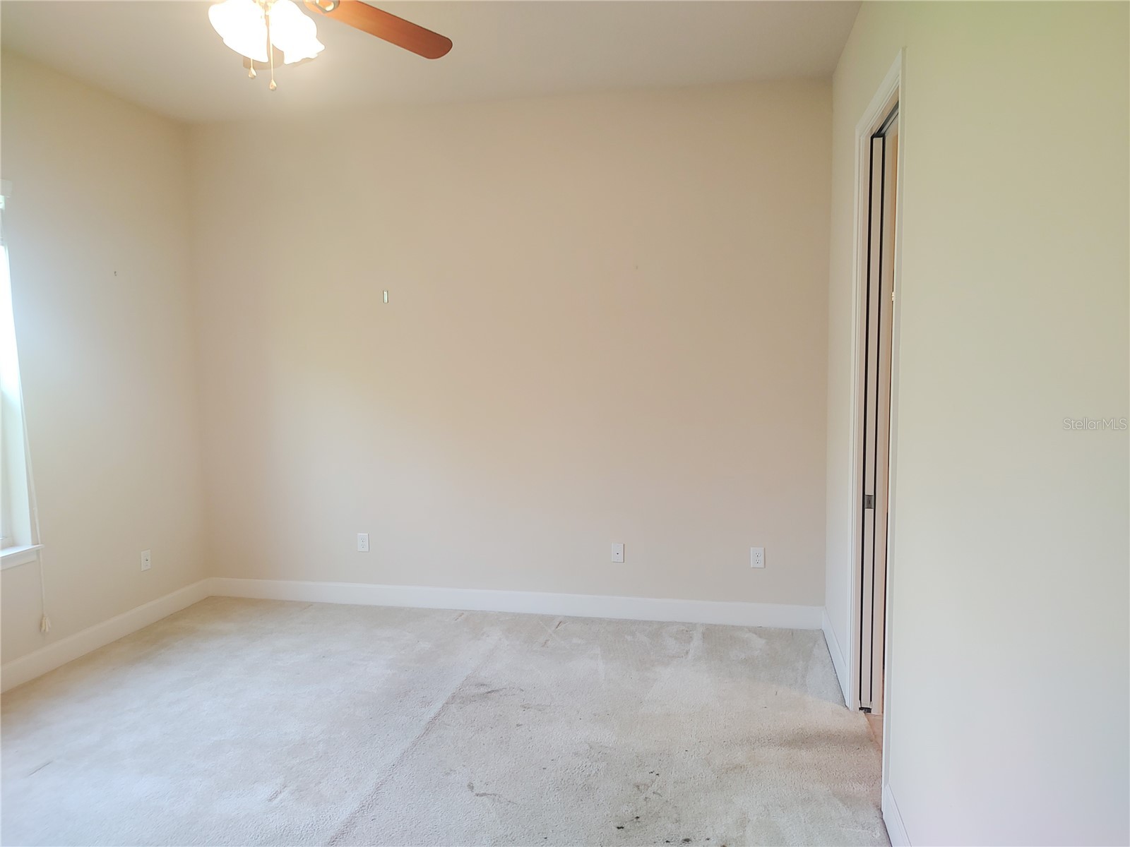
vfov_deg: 56.8
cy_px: 424
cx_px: 565
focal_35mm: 24
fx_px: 783
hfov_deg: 71.6
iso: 1184
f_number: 1.9
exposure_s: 1/40
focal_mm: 5.88
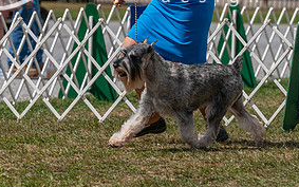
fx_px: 3048
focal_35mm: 374
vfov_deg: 3.5
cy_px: 29
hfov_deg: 5.6
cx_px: 127
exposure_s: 1/2000
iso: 160
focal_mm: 179
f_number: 5
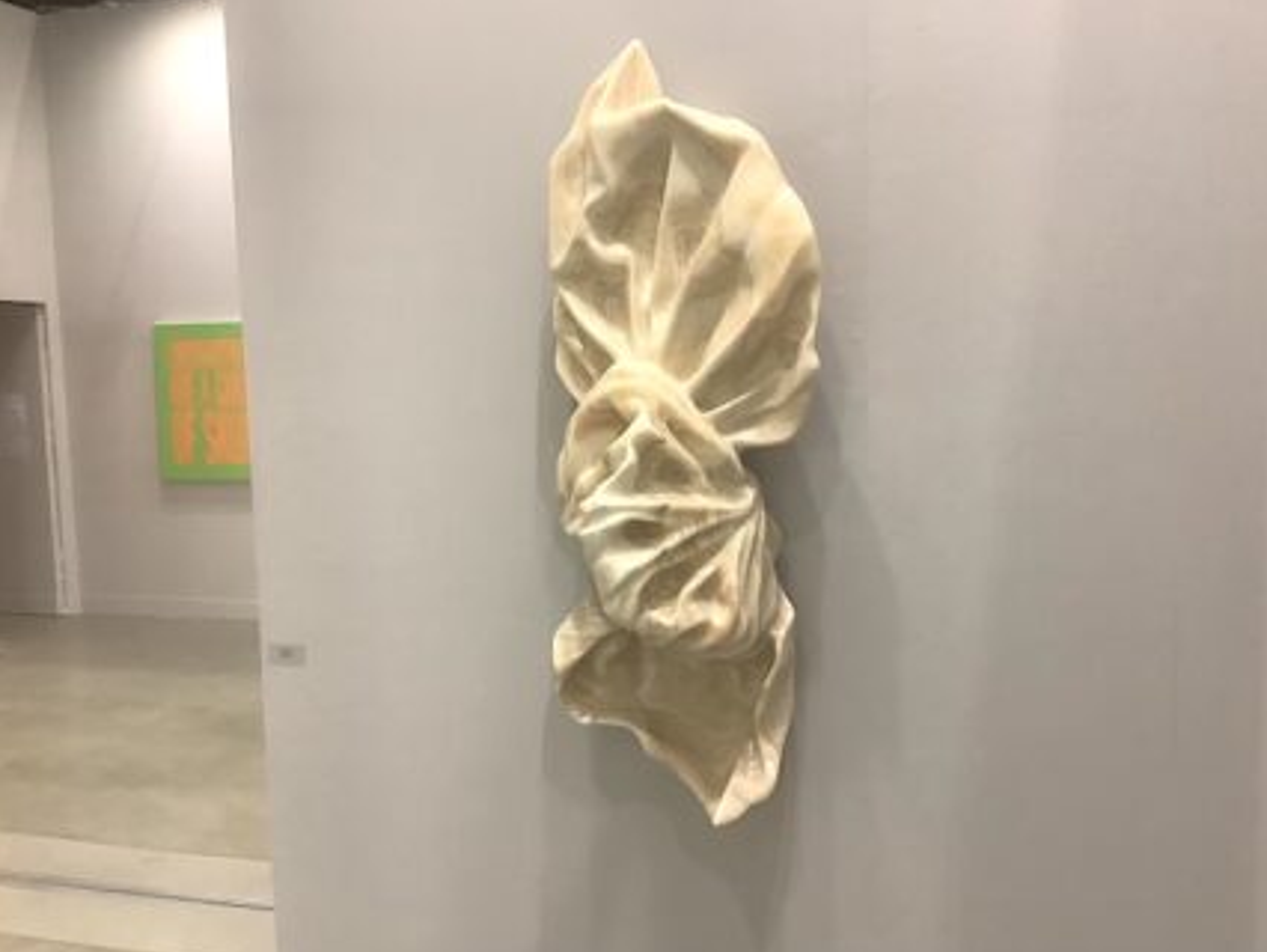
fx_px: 1172
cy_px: 479
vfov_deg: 44.2
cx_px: 642
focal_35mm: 32
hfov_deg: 56.8
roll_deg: +0.4
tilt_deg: -5.5
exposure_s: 1/50
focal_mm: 3.3
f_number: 2.4
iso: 160
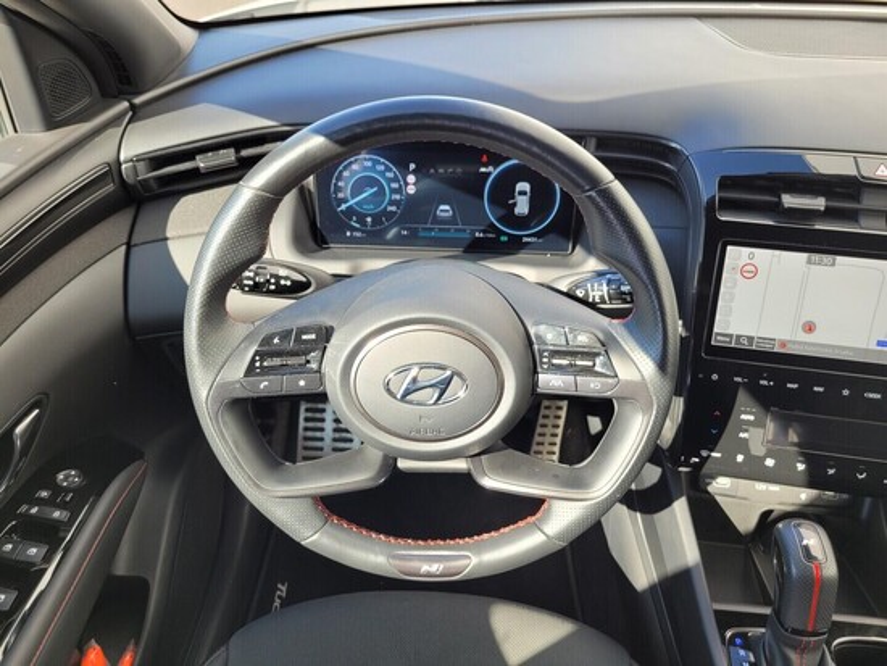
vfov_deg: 53.1
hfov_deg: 67.3
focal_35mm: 26
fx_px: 667
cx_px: 444
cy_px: 333
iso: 40
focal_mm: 5.4
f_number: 1.8
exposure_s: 1/163
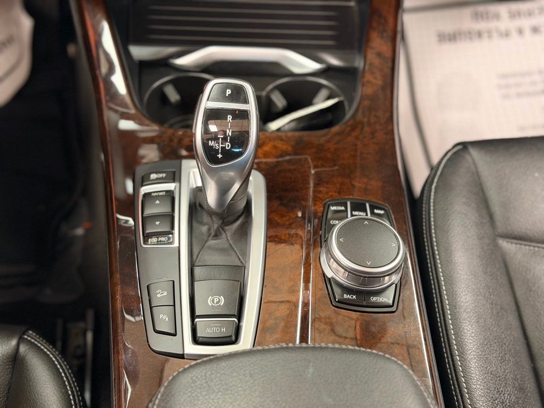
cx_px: 272
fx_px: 754
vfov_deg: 30.3
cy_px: 204
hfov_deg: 39.7
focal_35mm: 48
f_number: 1.78
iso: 500
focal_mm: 6.76
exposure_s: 1/40
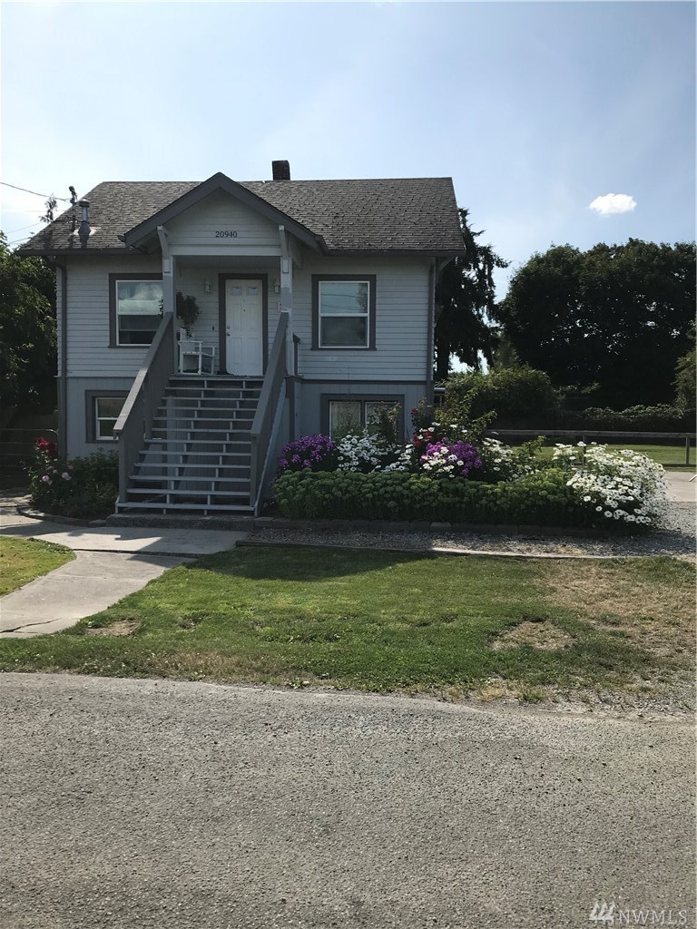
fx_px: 752
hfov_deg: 49.7
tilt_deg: -1.7
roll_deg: -1.0
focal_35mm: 28
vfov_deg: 63.4
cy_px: 464
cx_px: 348
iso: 20
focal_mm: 3.99
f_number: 1.8
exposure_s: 1/3096
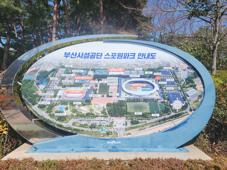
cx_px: 114
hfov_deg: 73.9
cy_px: 85
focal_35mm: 23
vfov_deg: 58.9
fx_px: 151
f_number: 1.8
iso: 12
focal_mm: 6.4
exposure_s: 1/1728
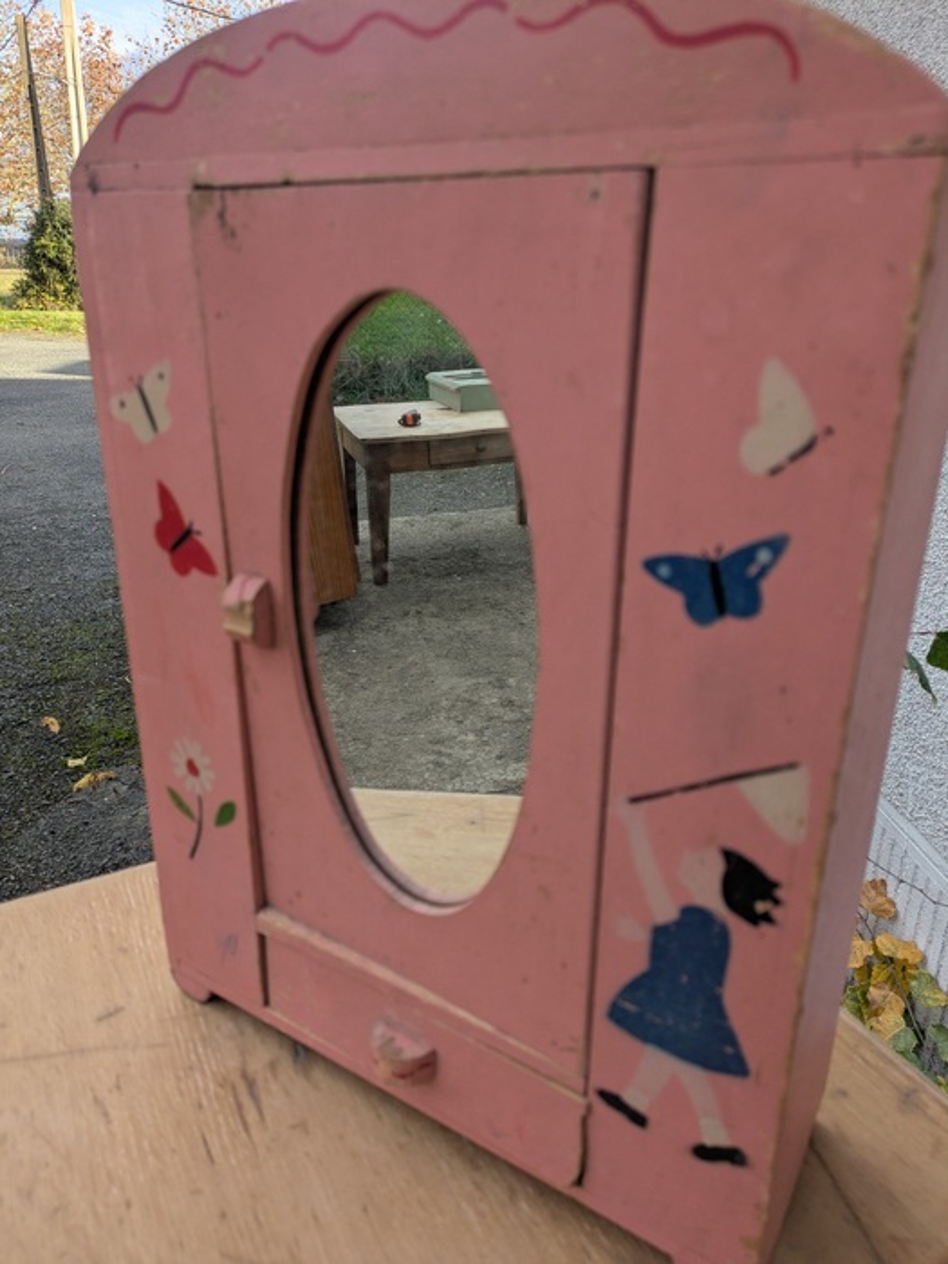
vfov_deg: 69.4
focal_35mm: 25
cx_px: 474
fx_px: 913
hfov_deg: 54.9
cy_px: 632
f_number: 1.89
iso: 44
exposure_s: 1/501
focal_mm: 5.43
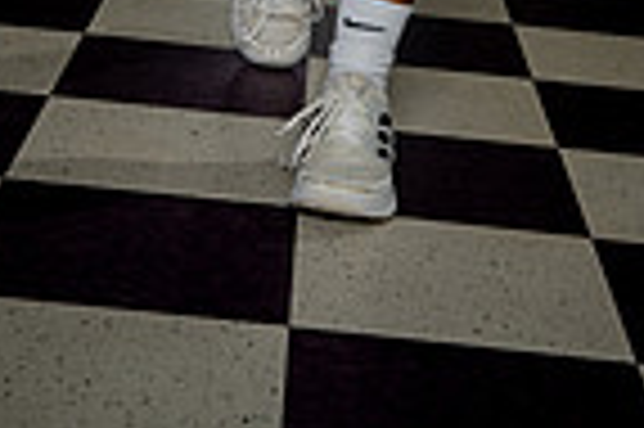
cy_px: -518
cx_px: 356
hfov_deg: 19.7
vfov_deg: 11.4
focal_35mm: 104
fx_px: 1858
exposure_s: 1/250
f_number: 4
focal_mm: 33
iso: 200
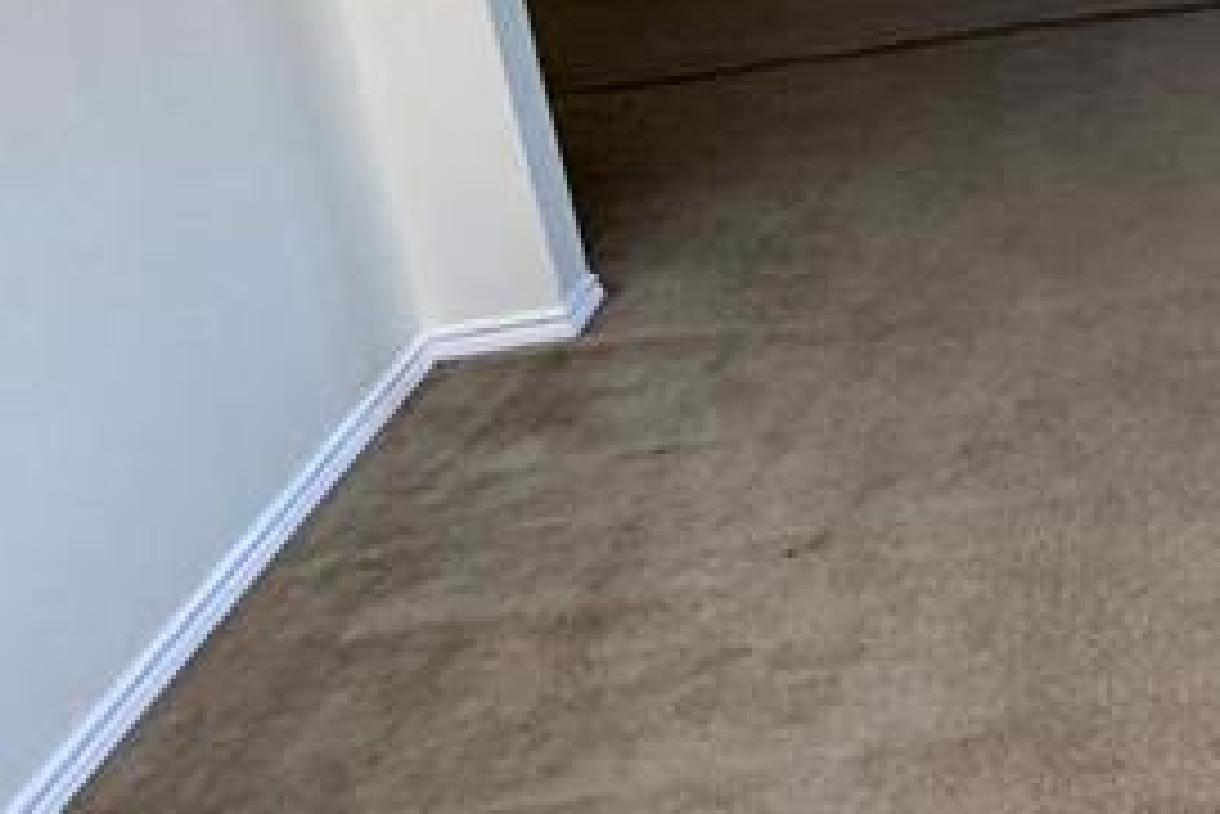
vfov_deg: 22.5
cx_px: 1580
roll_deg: +1.7
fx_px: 1865
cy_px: -196
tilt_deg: -13.4
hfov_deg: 29.3
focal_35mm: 55
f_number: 2.2
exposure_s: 1/100
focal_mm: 2.22
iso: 200
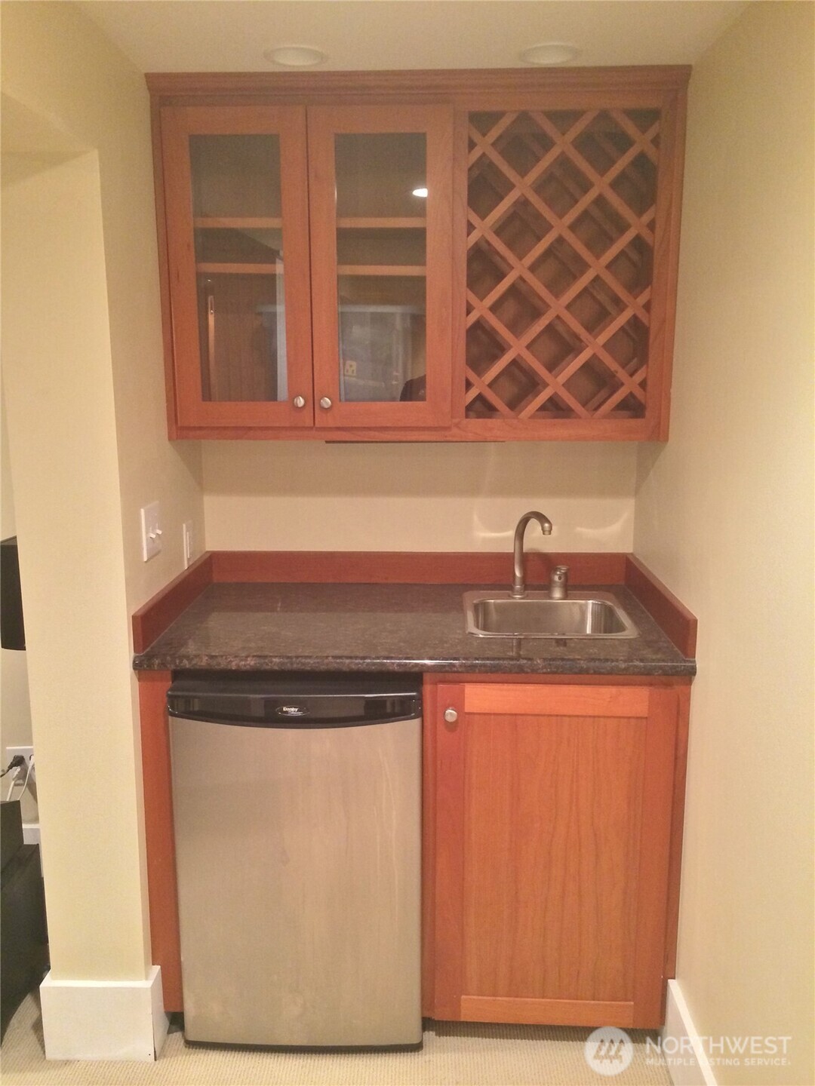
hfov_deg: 46.8
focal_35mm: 30
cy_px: 543
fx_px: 942
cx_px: 408
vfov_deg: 60.0
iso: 320
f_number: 2.2
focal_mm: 4.12
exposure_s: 1/20
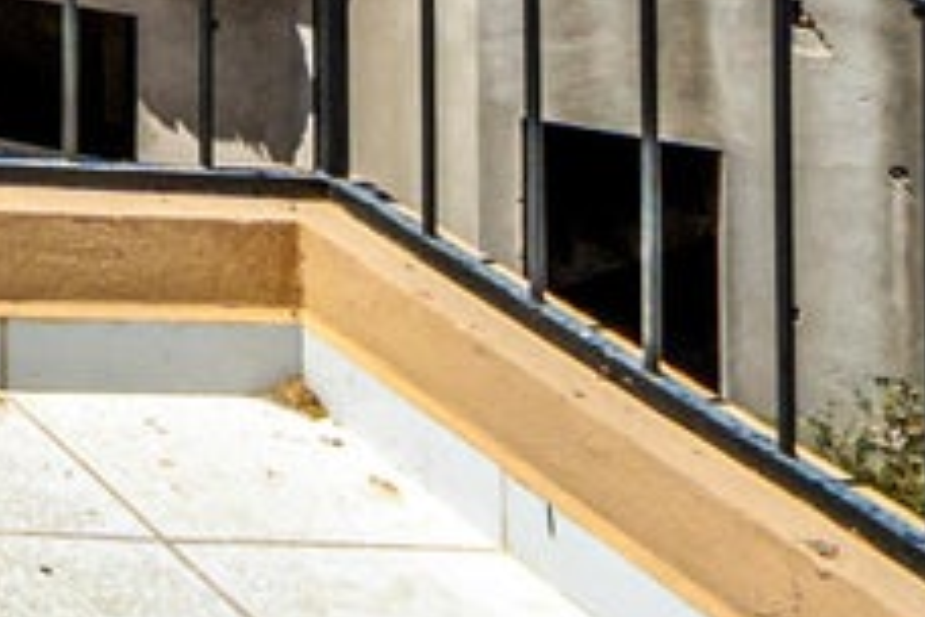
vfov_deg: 11.1
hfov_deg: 12.0
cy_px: -934
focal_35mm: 101
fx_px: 2595
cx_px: -1712
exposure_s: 1/4000
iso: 500
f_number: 4
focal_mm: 10
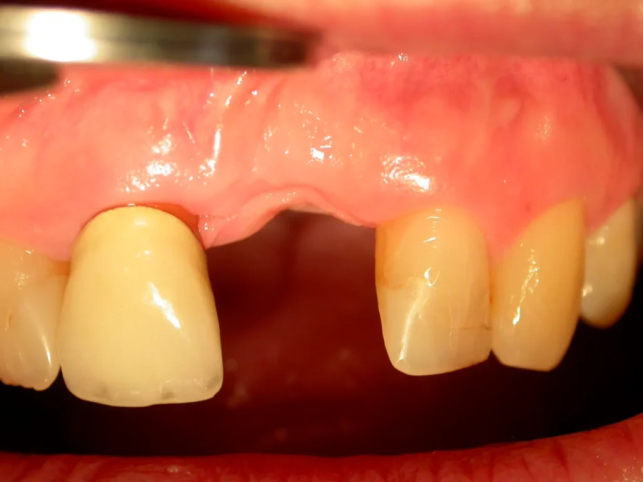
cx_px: 322
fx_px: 2043
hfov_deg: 17.9
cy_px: 241
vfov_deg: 13.5
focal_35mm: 110
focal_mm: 22.8
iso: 100
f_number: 4.1
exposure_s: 1/109
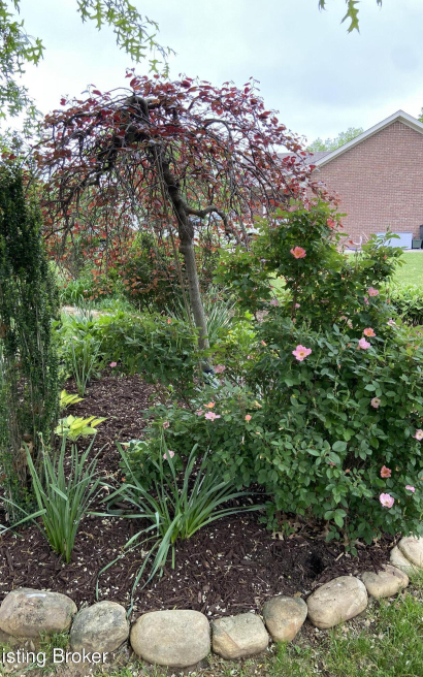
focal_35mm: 28
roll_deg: +1.7
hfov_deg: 44.4
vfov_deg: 66.5
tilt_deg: -9.7
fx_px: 516
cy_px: 343
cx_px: 185
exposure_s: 1/152
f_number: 1.8
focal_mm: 4.25
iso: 32
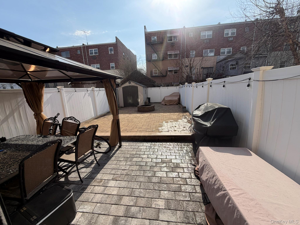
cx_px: 150
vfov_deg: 85.7
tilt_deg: -12.2
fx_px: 121
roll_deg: +2.3
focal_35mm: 14
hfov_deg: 102.1
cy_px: 112
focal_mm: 2.22
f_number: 2.2
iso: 32
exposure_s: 1/1105
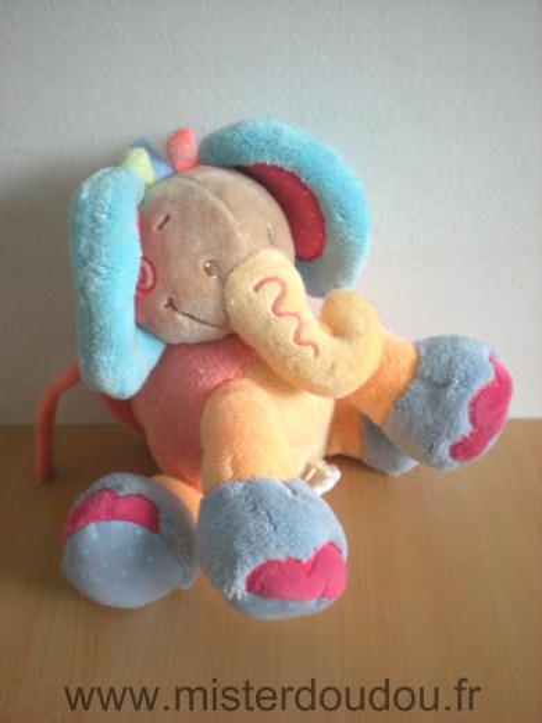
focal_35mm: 38
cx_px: 271
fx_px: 793
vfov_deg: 49.0
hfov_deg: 37.7
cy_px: 362
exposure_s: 1/29.2
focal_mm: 6.3
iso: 200
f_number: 3.1
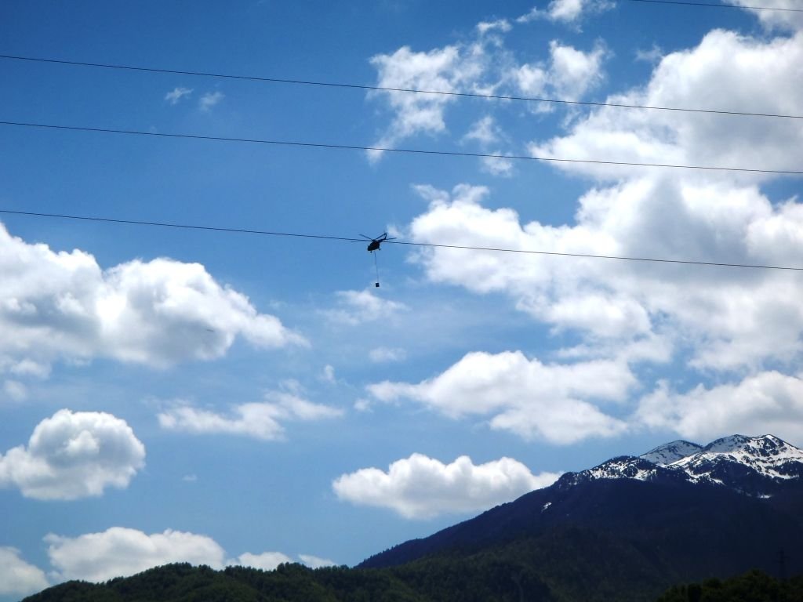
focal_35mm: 118
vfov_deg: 12.6
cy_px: 301
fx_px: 2737
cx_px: 402
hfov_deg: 16.7
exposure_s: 1/160
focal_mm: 21.22
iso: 80
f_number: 16
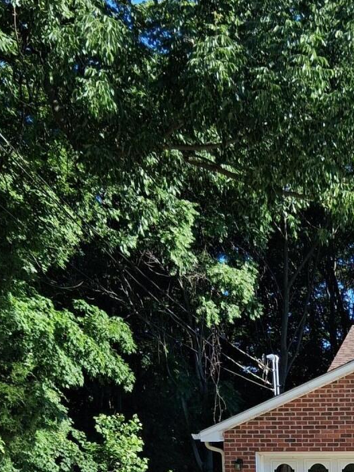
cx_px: 388
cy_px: 575
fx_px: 1009
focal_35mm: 74
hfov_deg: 19.1
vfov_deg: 23.9
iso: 25
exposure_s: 1/307
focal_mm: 3.98
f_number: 1.8
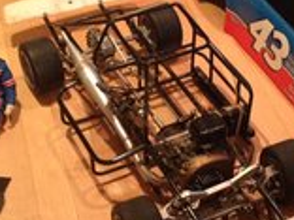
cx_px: 181
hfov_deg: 21.7
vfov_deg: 16.4
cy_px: 150
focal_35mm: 90
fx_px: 764
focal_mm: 4.28
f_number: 2.4
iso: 320
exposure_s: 1/20
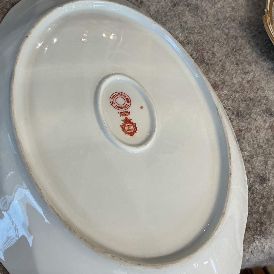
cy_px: 135
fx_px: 322
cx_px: 123
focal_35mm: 36
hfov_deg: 46.0
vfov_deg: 46.0
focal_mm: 3
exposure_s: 1/50
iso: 40
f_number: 1.8
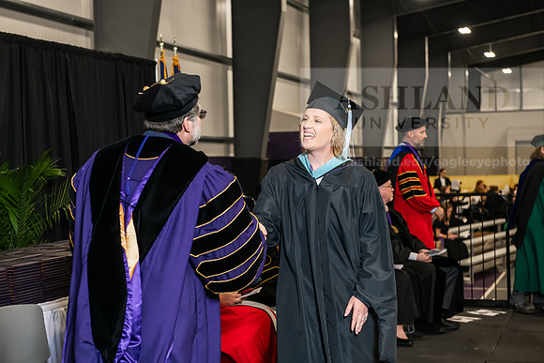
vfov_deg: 20.6
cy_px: 182
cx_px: 272
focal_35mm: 66
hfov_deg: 30.5
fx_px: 998
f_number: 5
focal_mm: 66
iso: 2000
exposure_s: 1/200
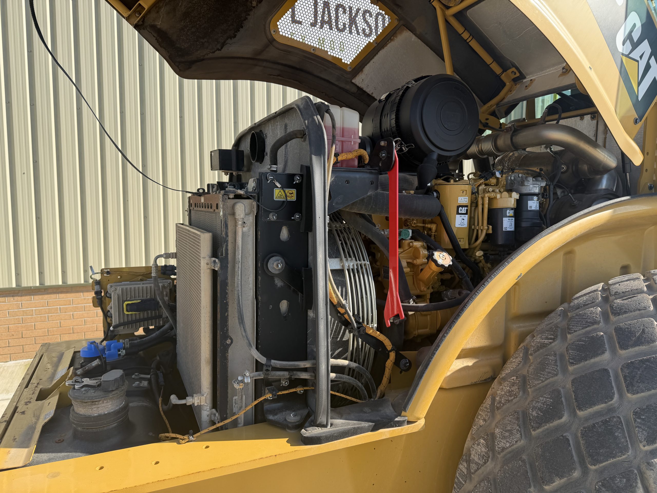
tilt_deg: -4.6
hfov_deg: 71.6
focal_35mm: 24
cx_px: 328
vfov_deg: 56.8
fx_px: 456
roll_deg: +0.3
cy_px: 246
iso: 80
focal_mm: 6.76
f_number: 1.78
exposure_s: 1/1901
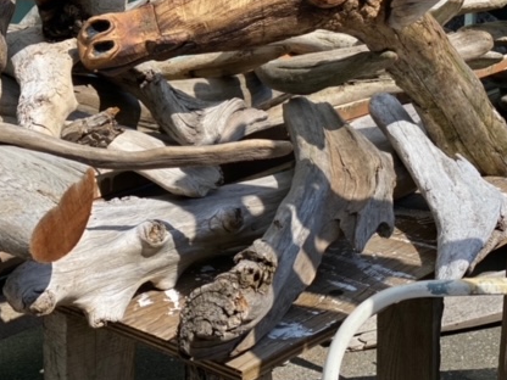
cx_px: 292
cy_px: 93
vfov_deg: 18.3
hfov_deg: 24.4
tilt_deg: -12.1
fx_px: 1172
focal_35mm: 80
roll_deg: -1.0
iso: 20
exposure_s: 1/1597
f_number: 2
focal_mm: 6
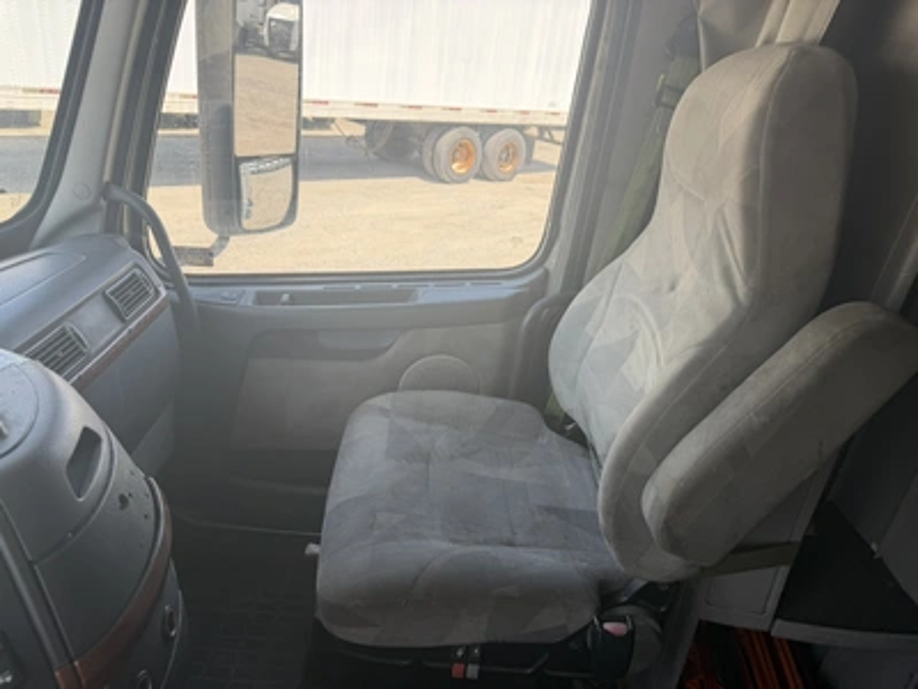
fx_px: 636
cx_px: 459
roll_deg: -7.3
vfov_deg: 56.8
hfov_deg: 71.6
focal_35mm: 24
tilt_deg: -23.8
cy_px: 344
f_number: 1.78
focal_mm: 6.76
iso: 80
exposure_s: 1/491
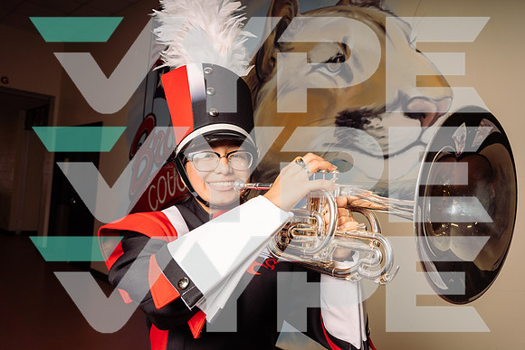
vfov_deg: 41.1
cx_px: 262
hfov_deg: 58.7
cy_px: 175
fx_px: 467
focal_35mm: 32
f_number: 9
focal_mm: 32
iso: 200
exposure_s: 1/250
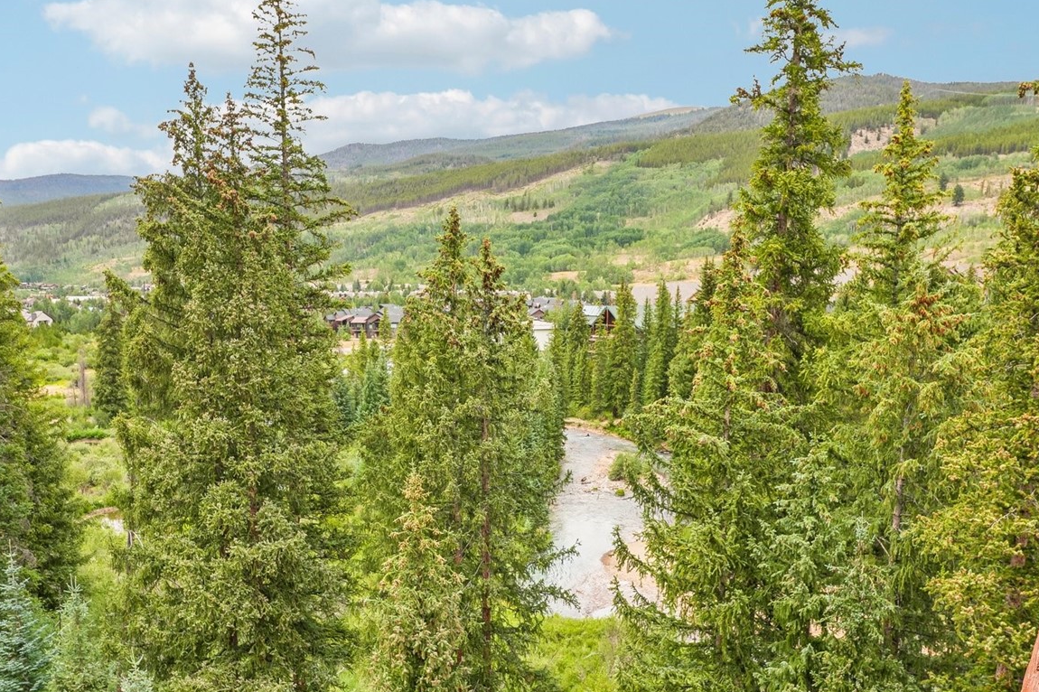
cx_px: 540
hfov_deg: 60.3
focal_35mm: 31
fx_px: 894
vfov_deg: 42.2
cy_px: 404
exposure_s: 1/125
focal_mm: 14
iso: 100
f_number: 8
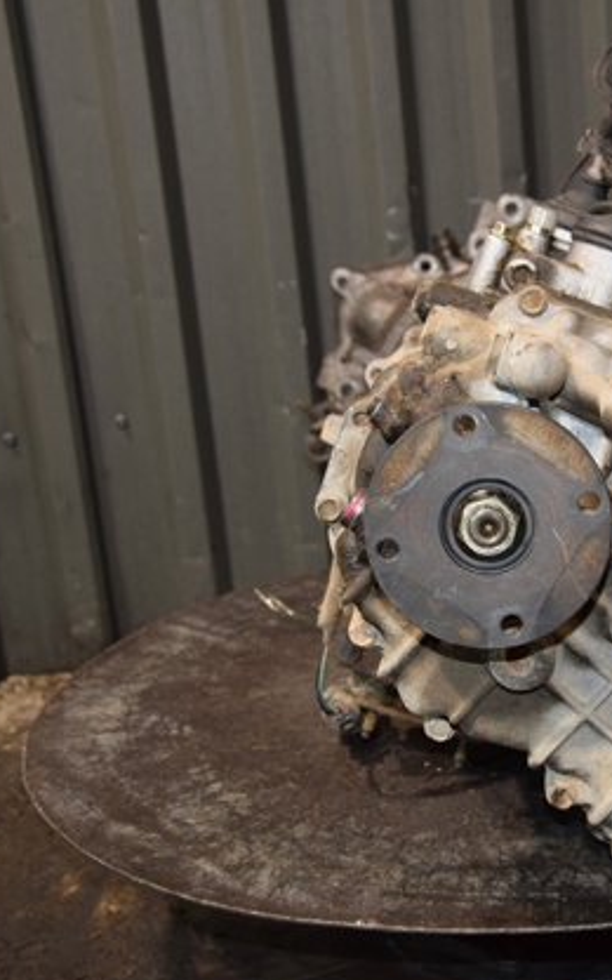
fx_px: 1569
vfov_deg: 34.7
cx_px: 534
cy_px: 499
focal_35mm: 59
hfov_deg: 21.6
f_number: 5
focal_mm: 25
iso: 800
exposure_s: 1/60
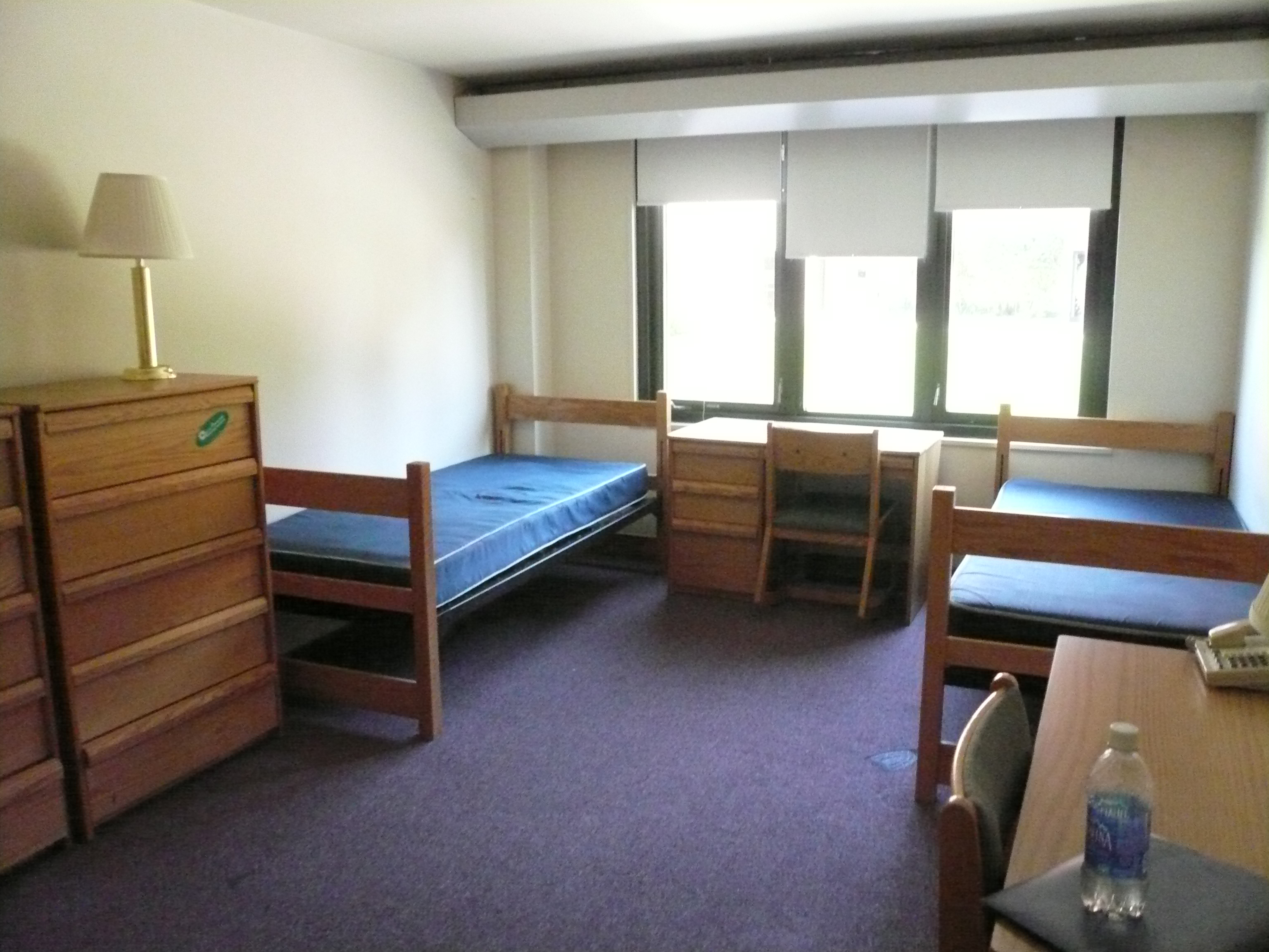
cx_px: 634
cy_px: 476
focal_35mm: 28
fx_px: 1026
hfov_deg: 63.4
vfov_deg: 49.7
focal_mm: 4.6
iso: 800
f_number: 2.8
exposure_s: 1/60
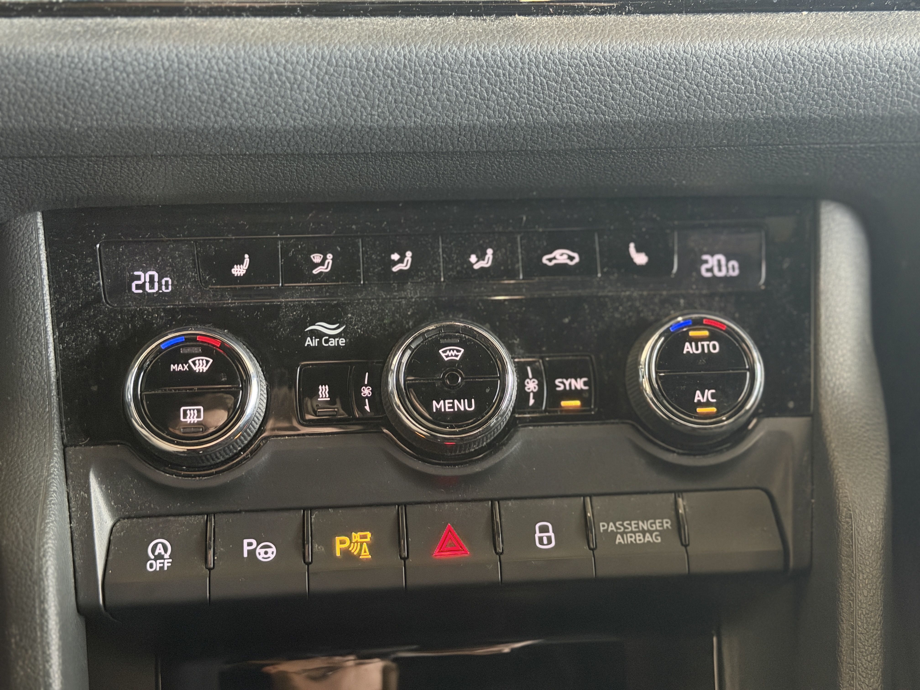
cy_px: 345
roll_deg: -1.1
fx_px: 1276
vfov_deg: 30.3
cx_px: 460
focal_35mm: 48
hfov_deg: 39.7
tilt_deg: -29.3
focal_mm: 6.76
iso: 640
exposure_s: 1/20
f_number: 1.78
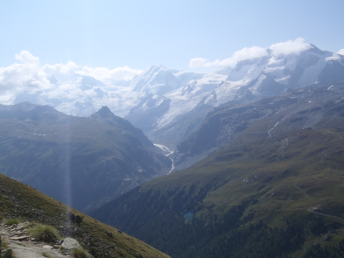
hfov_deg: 44.8
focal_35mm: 42
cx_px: 172
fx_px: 417
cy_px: 129
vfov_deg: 34.3
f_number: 6.3
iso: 80
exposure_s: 1/500
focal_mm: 7.57
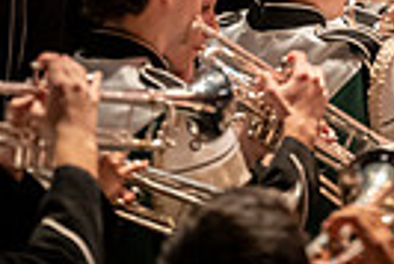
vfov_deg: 4.4
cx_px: 444
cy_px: -301
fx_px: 3353
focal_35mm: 306
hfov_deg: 6.7
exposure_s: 1/60
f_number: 2.8
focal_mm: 70
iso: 3200
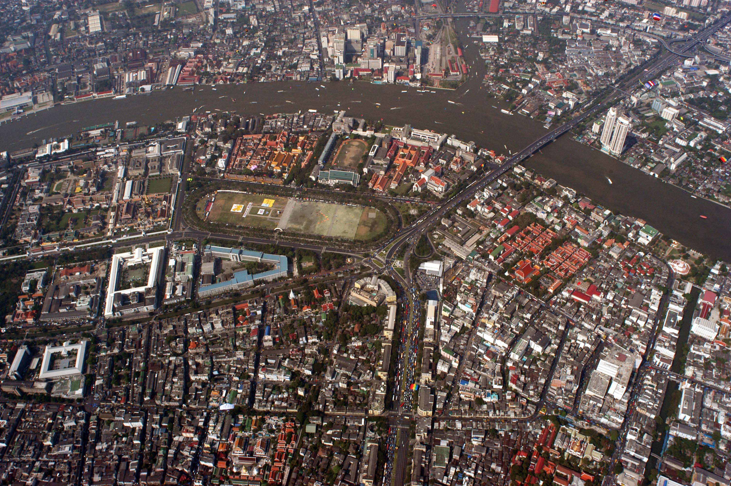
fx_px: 609
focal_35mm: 30
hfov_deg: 62.0
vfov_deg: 43.5
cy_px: 243
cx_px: 366
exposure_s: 1/400
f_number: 10
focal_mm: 20
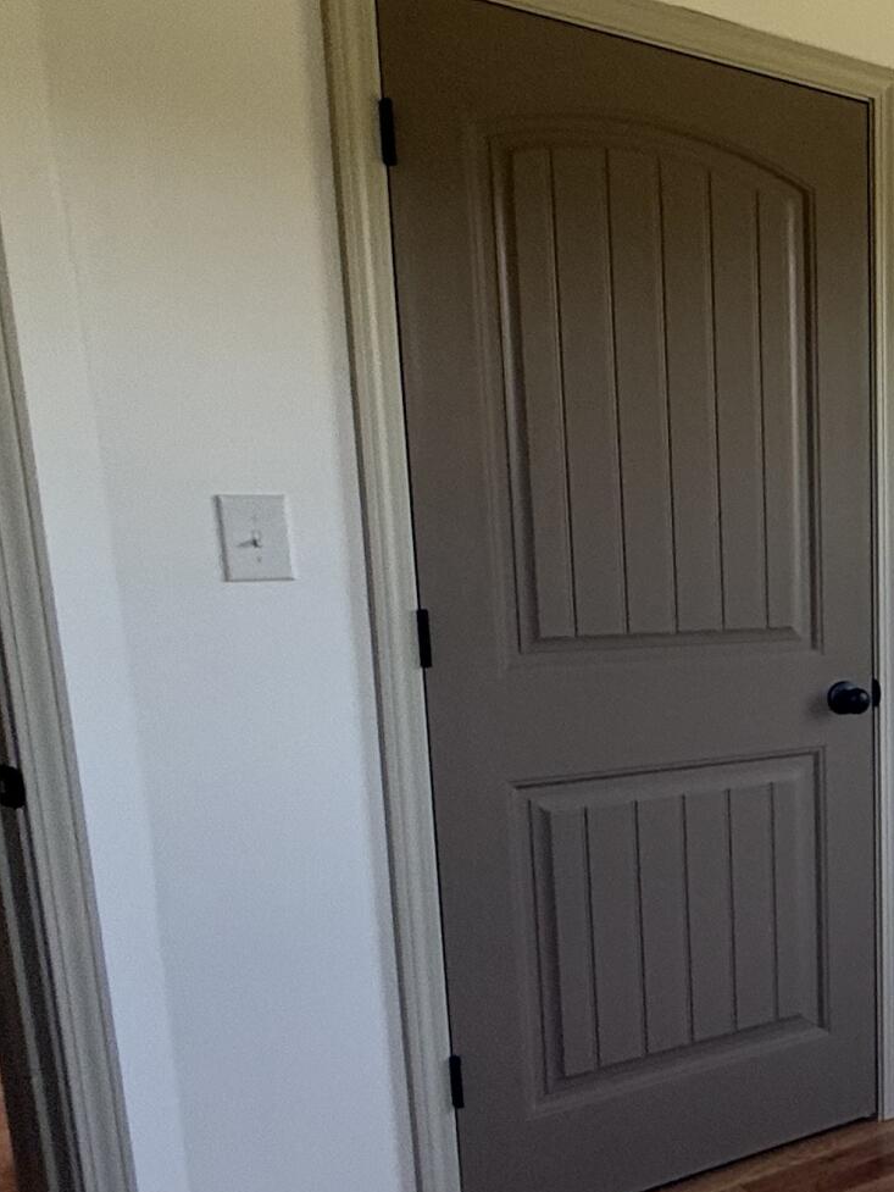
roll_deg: -3.0
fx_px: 1480
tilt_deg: -9.5
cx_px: 1555
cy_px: 767
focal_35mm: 43
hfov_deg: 22.3
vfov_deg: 43.4
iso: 80
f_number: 2.2
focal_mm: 2.22
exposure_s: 1/120
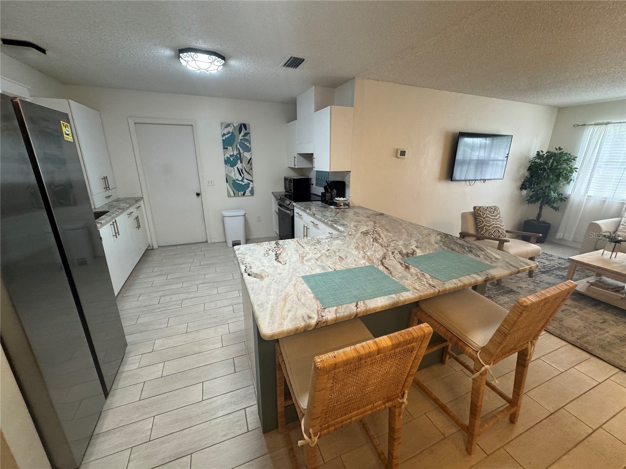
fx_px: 253
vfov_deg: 85.7
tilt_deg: -15.2
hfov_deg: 102.1
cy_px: 234
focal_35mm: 14
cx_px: 313
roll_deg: +0.4
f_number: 2.2
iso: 200
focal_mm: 2.22
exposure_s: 1/60
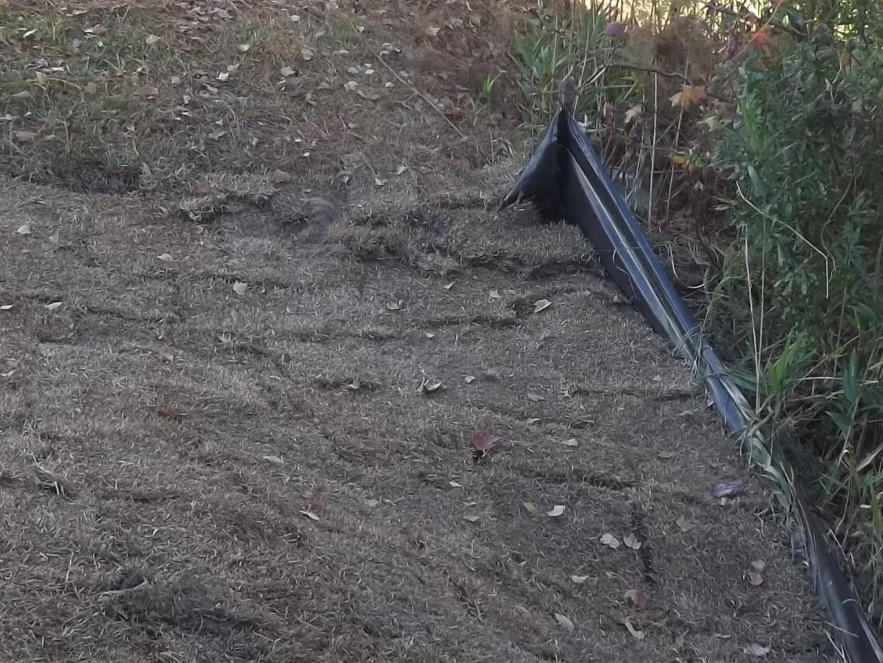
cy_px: 276
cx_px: 558
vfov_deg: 17.4
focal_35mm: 85
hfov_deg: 23.0
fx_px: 2168
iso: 64
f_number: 2.9
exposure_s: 1/160
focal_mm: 5.7
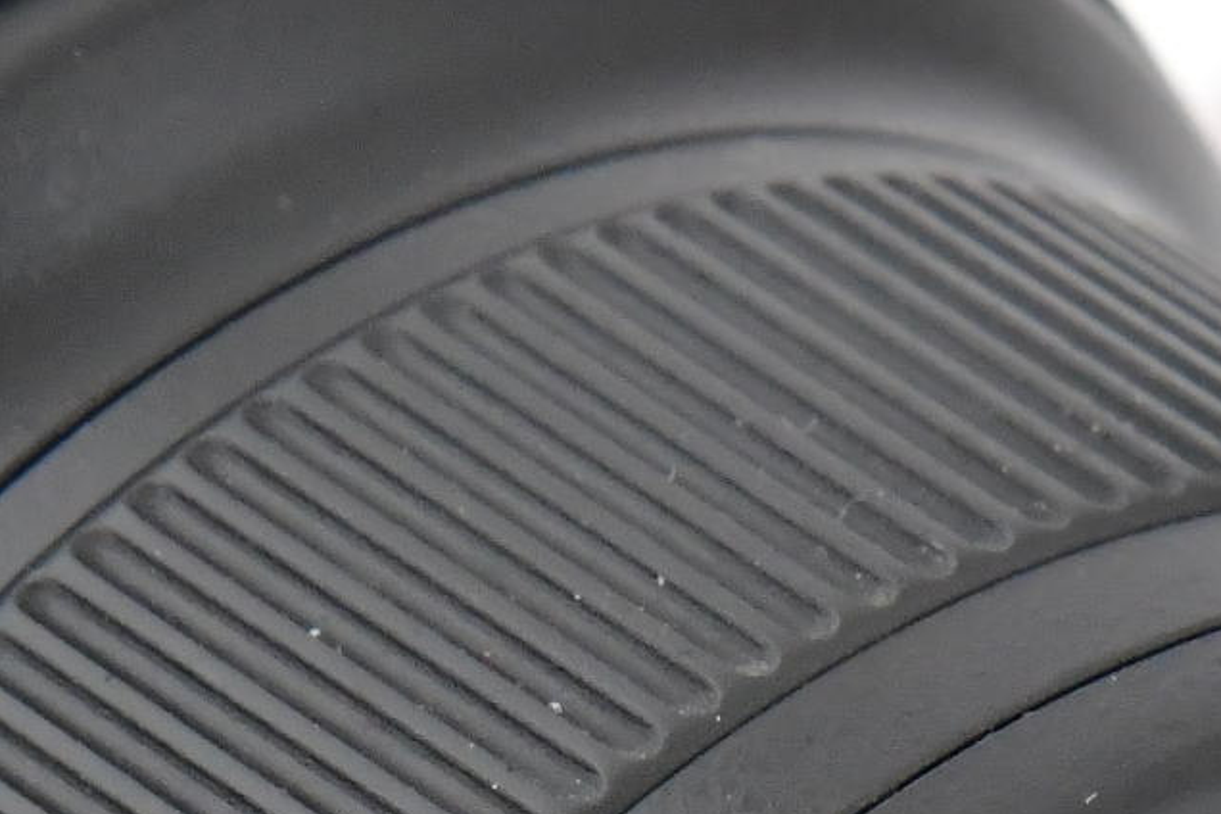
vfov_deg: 1.8
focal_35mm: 779
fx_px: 26419
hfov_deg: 2.6
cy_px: 2146
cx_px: 1012
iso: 2500
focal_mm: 120
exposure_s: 1/200
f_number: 11
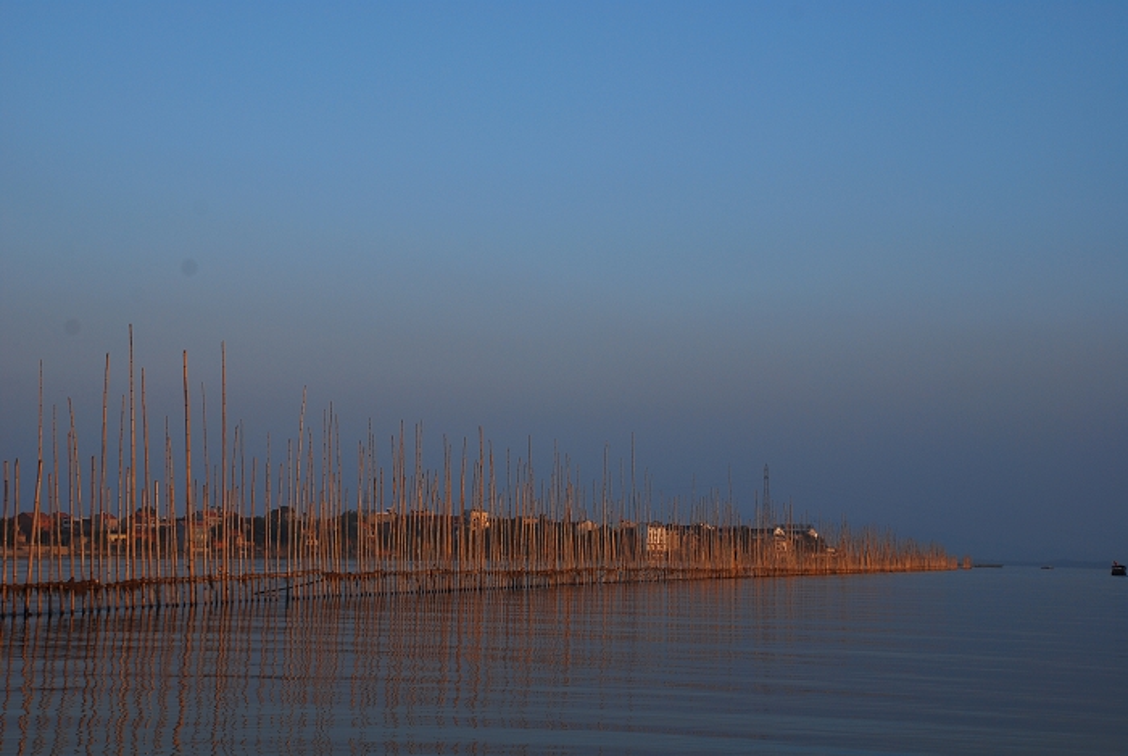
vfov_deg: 20.7
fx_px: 2071
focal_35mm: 66
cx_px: 564
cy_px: 378
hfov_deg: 30.5
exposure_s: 1/100
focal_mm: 44
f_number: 6.3
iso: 100
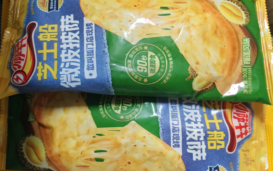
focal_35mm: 25
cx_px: 136
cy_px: 84
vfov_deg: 49.3
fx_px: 186
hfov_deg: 72.5
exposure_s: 1/249
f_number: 1.88
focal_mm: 5.56
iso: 4003
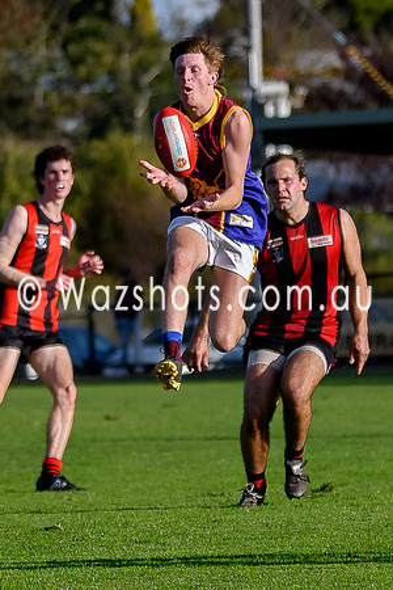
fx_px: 9047
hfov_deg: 2.5
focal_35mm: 553
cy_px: 382
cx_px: 209
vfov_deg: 3.7
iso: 140
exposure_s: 1/2500
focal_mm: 98
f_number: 2.8
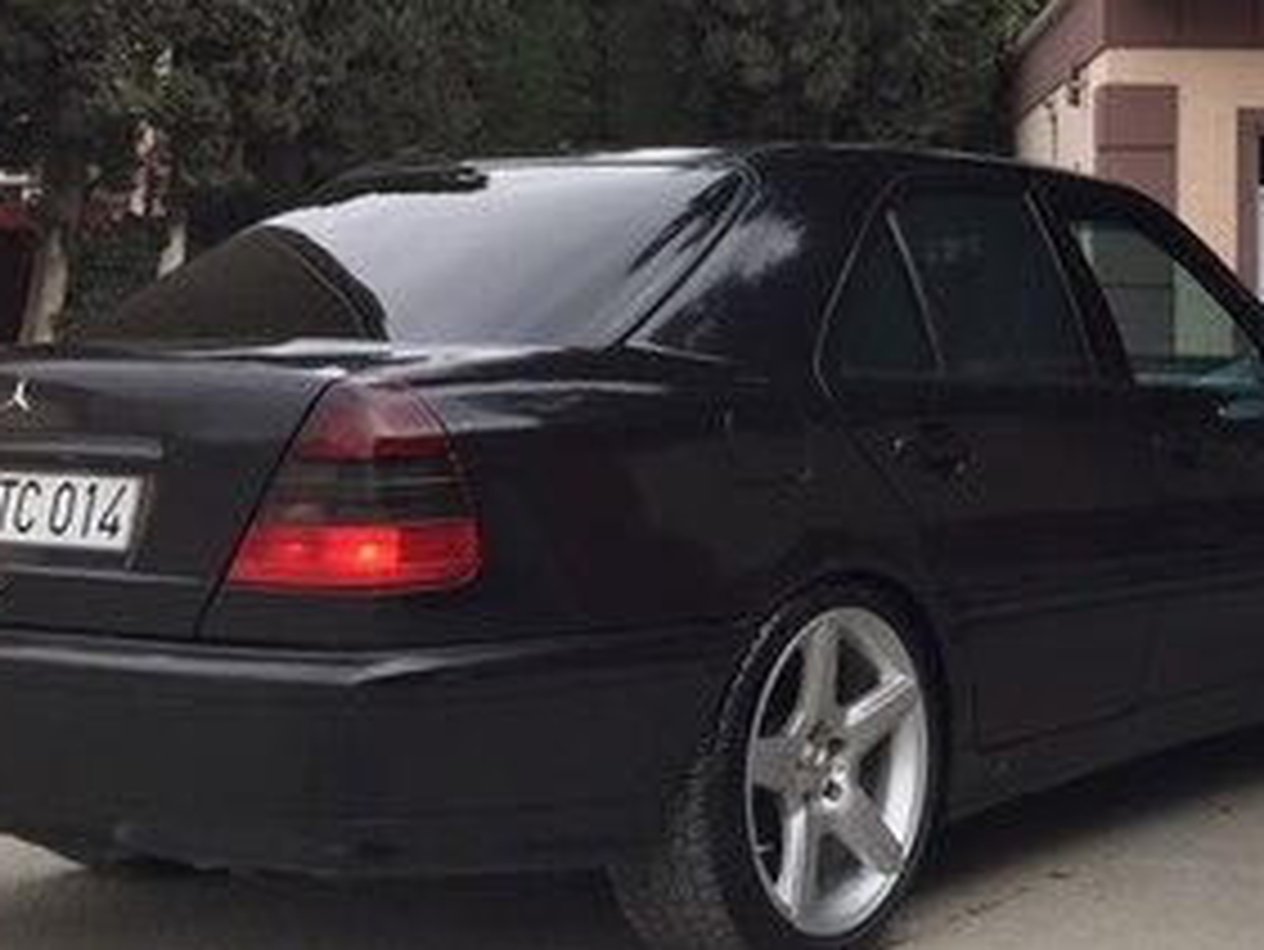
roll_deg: -1.0
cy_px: -146
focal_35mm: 68
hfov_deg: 27.5
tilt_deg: +9.4
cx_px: 1138
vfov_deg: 20.4
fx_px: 2484
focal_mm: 4.15
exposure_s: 1/542
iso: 32
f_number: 2.2
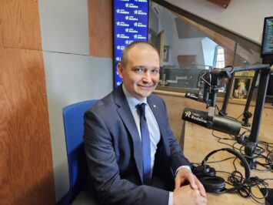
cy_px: 102
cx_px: 136
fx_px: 181
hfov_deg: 73.9
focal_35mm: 23
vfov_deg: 58.9
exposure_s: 1/50
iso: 640
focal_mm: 5.4
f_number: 1.8
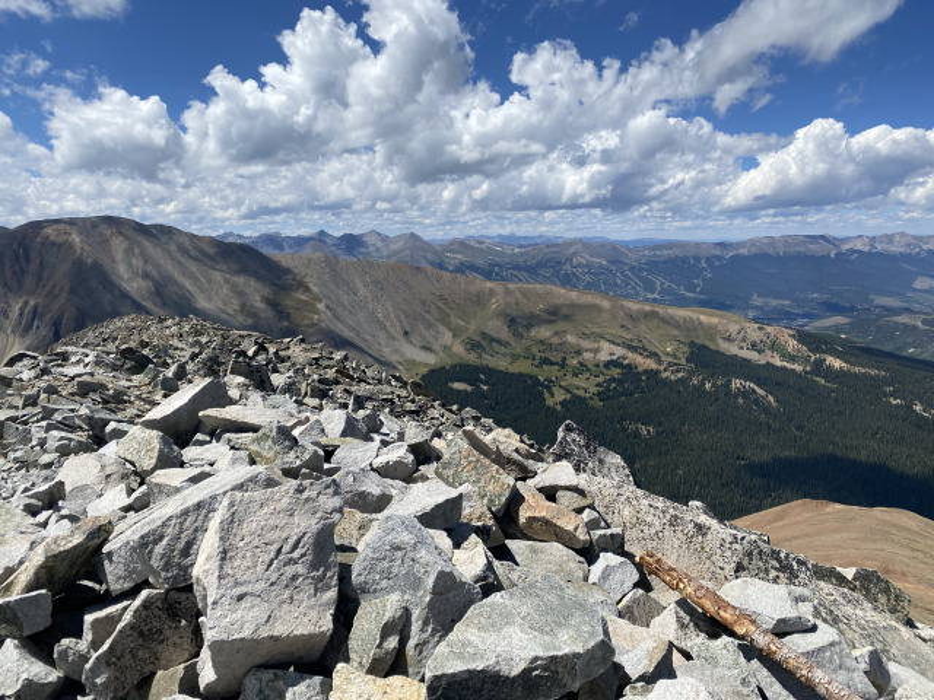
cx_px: 467
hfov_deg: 67.3
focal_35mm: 26
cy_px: 350
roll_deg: +1.5
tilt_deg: -10.4
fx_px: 702
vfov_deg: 53.1
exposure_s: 1/4608
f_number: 1.8
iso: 32
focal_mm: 4.25
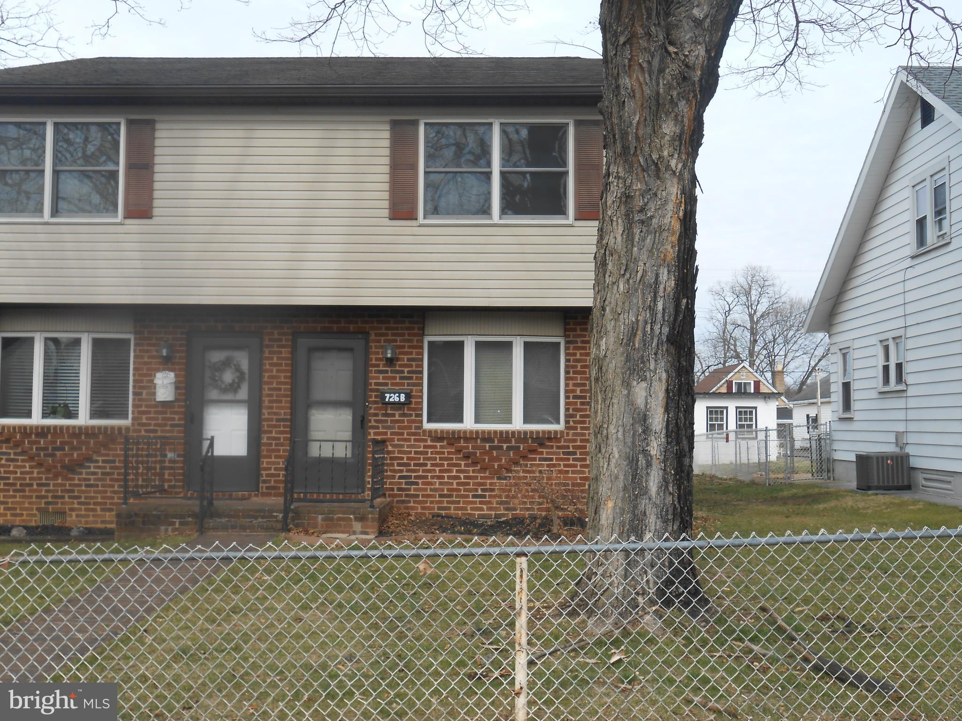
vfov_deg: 37.7
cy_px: 360
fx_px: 1056
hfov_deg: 49.0
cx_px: 481
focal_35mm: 38
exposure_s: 1/400
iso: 80
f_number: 4.2
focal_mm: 6.8
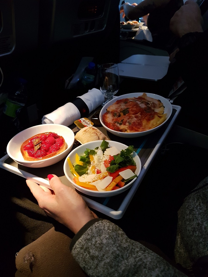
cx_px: 104
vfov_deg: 67.3
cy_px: 138
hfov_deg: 53.1
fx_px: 208
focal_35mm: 26
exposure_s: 1/50
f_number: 1.7
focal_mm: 4.2
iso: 400
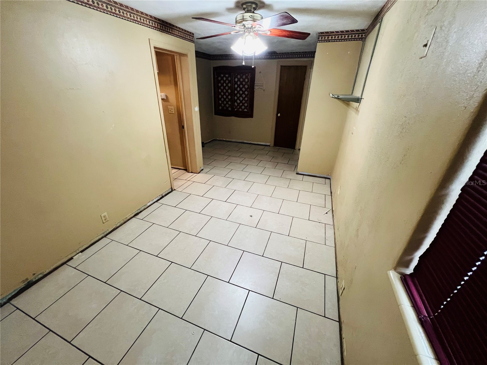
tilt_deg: -26.9
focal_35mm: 13
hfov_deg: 106.2
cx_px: 244
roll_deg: -1.7
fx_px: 183
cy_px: 182
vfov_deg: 89.9
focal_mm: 1.57
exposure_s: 1/60
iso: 400
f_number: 1.8
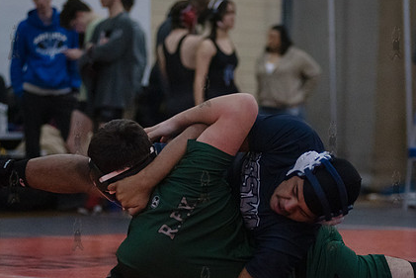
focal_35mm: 161
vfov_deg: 8.5
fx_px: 1861
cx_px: 253
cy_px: 182
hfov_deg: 12.7
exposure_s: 1/400
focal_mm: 100
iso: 6400
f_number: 3.2
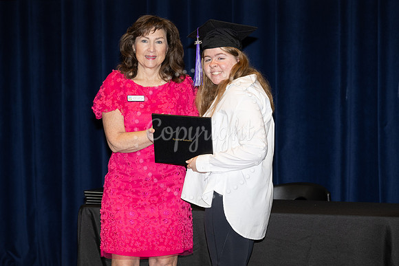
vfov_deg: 9.9
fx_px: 1535
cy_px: 112
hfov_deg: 14.8
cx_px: 200
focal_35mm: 139
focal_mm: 120
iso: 640
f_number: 5.6
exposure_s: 1/80
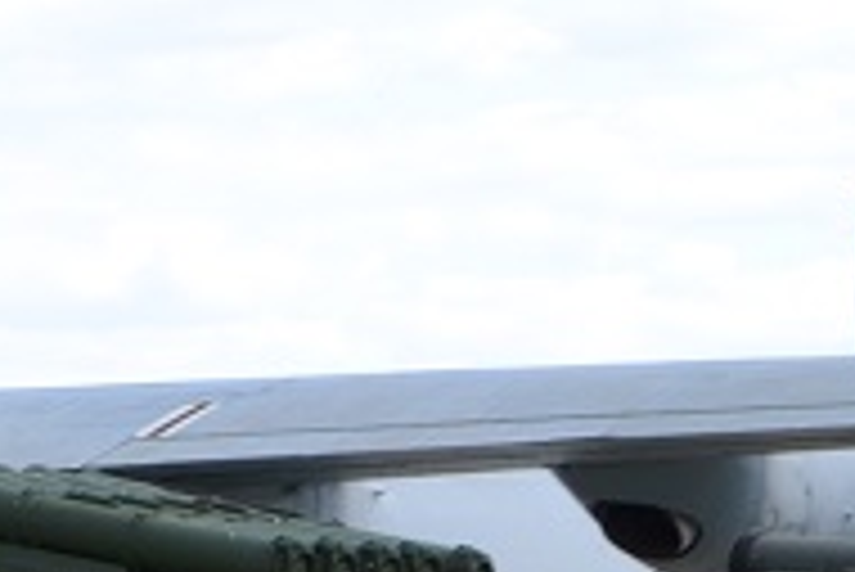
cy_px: 1110
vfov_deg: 4.2
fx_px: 7629
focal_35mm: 321
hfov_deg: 6.1
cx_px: -1361
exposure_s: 1/160
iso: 100
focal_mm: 34
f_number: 6.3
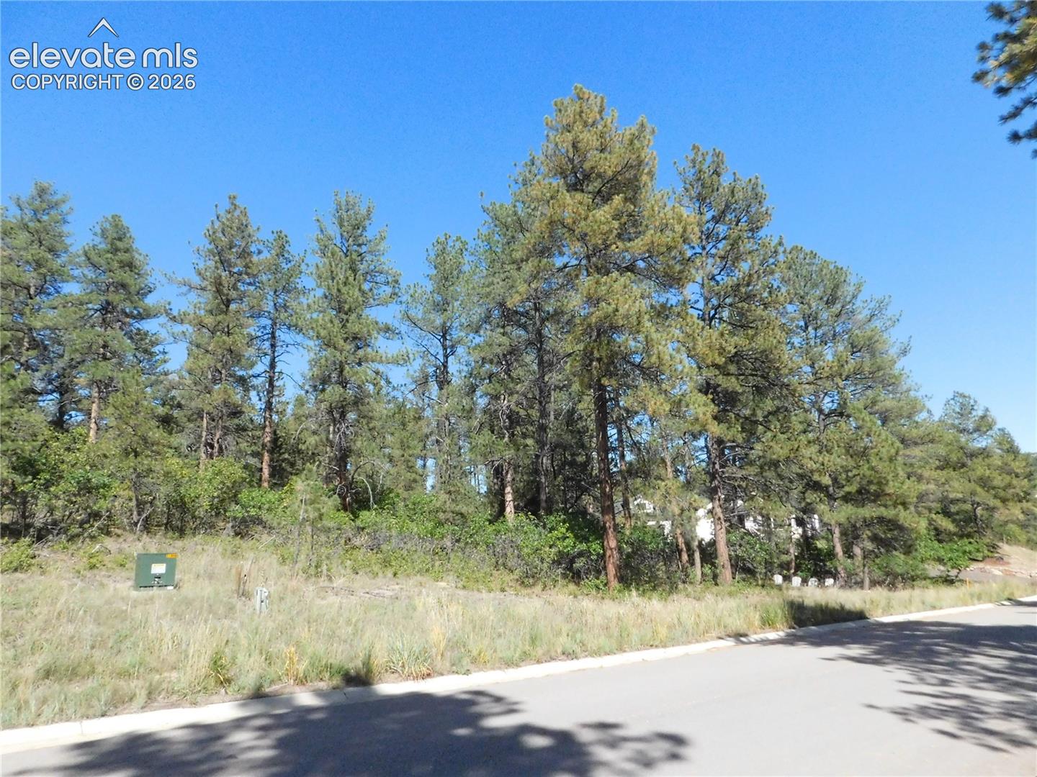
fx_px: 689
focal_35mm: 23
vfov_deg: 58.9
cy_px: 388
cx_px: 518
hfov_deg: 73.9
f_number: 6
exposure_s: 1/1500
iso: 800
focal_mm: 4
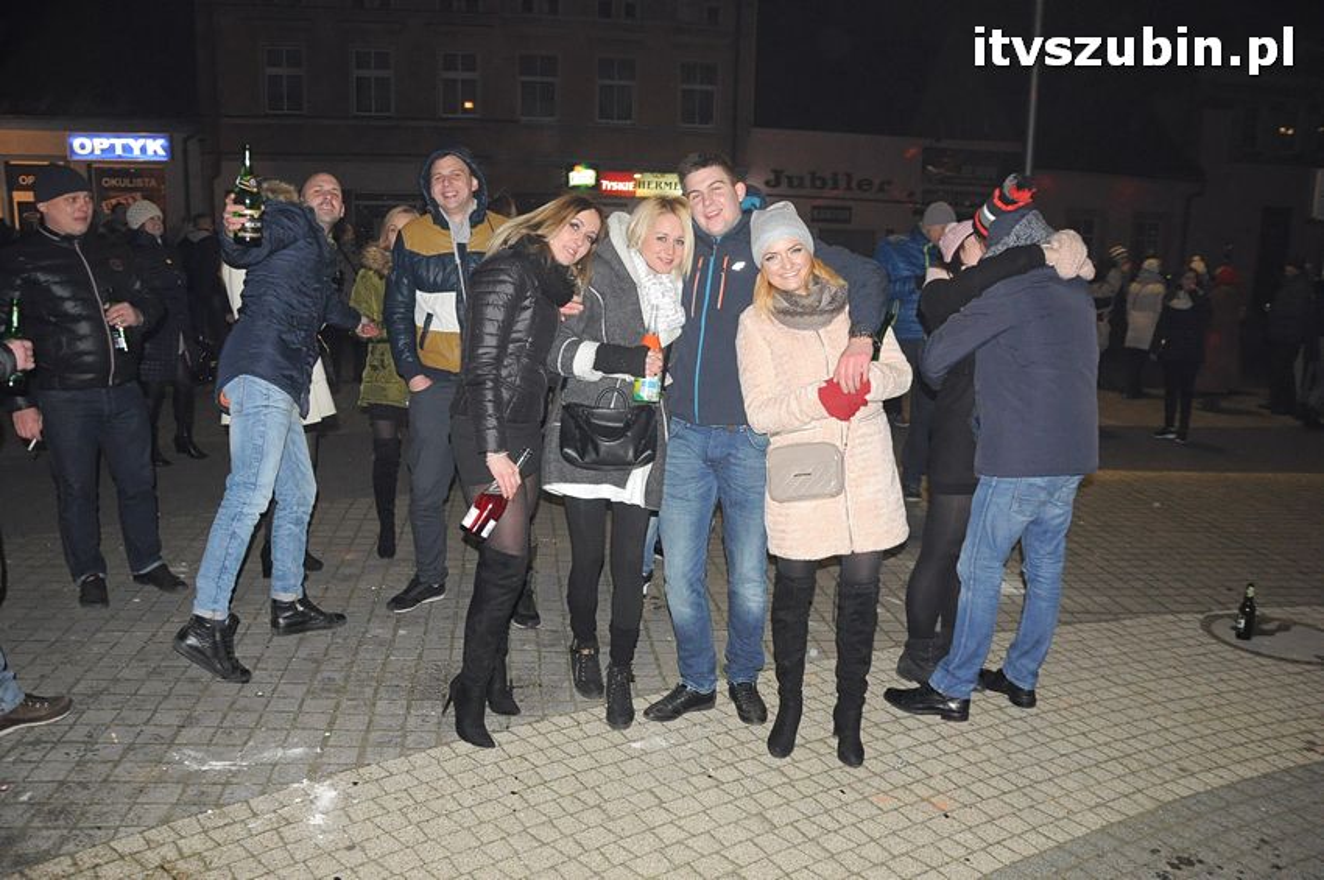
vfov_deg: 47.8
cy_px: 440
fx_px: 992
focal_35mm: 27
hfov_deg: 67.4
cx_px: 662
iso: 1600
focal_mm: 18
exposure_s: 1/60
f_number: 5
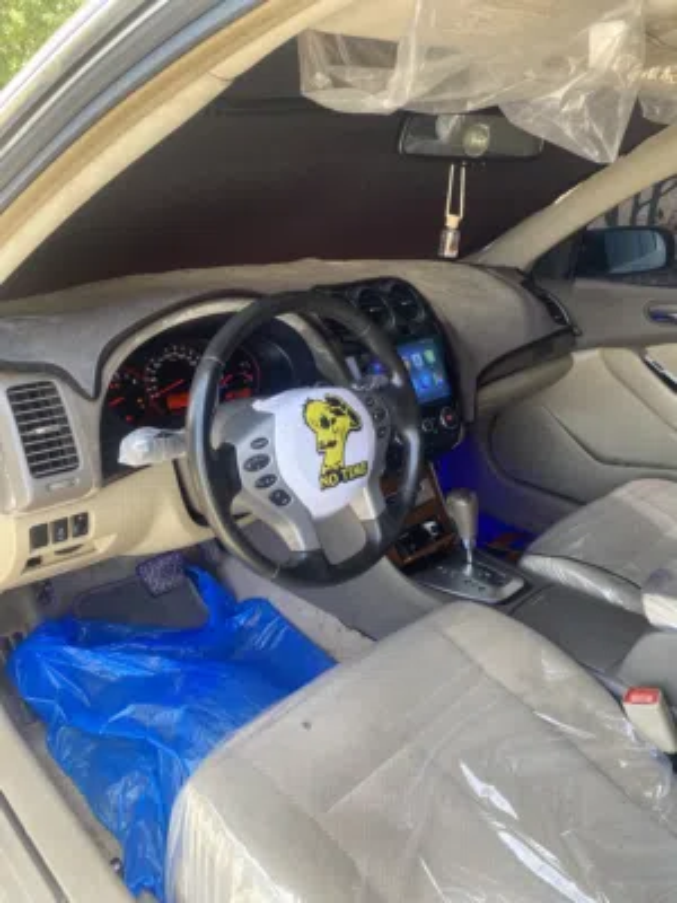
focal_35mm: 26
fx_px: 678
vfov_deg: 67.3
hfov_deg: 53.1
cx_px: 338
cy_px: 452
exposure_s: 1/121
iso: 50
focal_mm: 4.25
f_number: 1.8
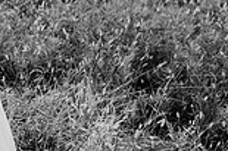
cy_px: -17
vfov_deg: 14.8
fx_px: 569
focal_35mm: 90
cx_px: -66
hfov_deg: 20.7
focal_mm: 24
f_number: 2.5
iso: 250
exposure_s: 1/400
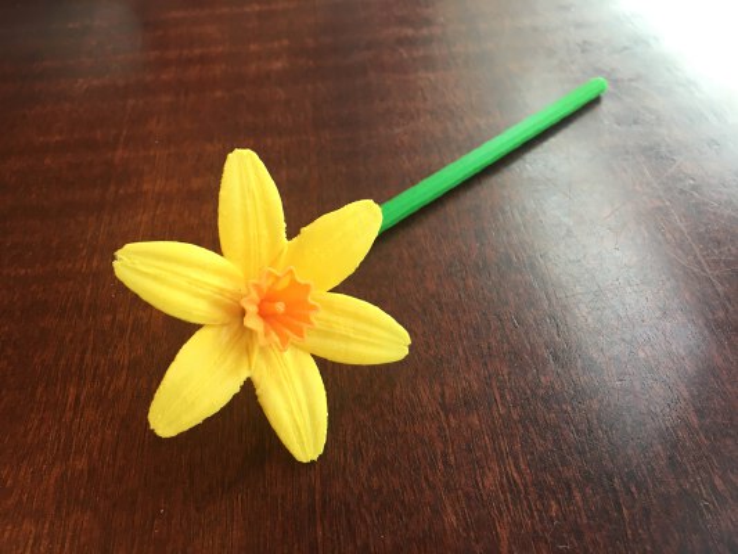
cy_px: 277
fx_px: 618
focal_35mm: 29
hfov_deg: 61.6
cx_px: 369
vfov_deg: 48.2
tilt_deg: -47.5
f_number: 2.2
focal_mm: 4.15
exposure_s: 1/33
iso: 32
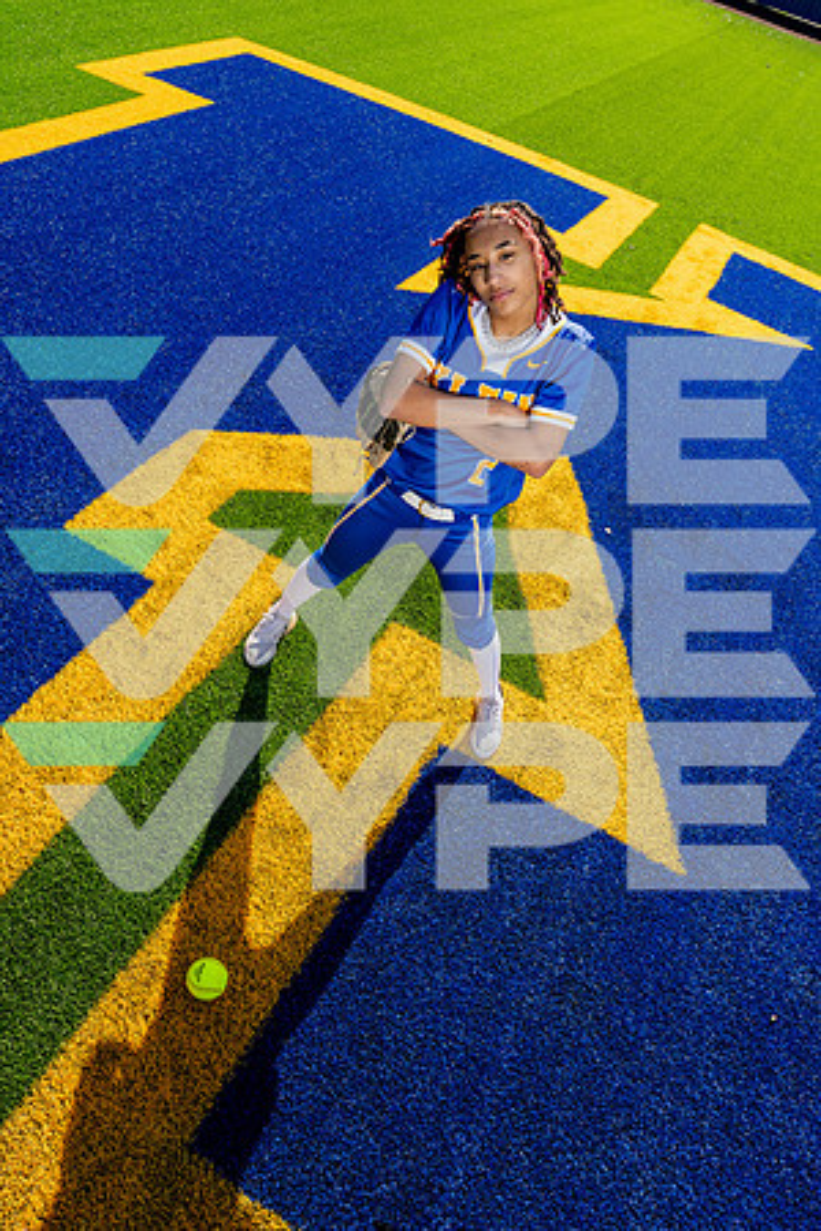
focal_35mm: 24
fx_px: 821
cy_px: 616
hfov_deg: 53.1
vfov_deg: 73.7
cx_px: 410
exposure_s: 1/250
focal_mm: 24
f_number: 8
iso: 100
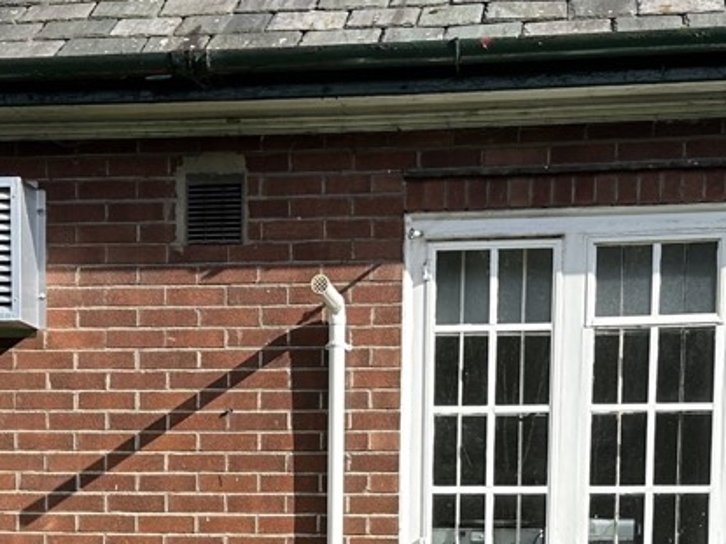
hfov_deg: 24.1
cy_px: 677
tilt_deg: -4.0
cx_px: 308
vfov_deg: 17.3
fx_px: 1698
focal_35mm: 81
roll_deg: +0.4
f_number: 1.78
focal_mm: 6.86
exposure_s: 1/1412
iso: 80
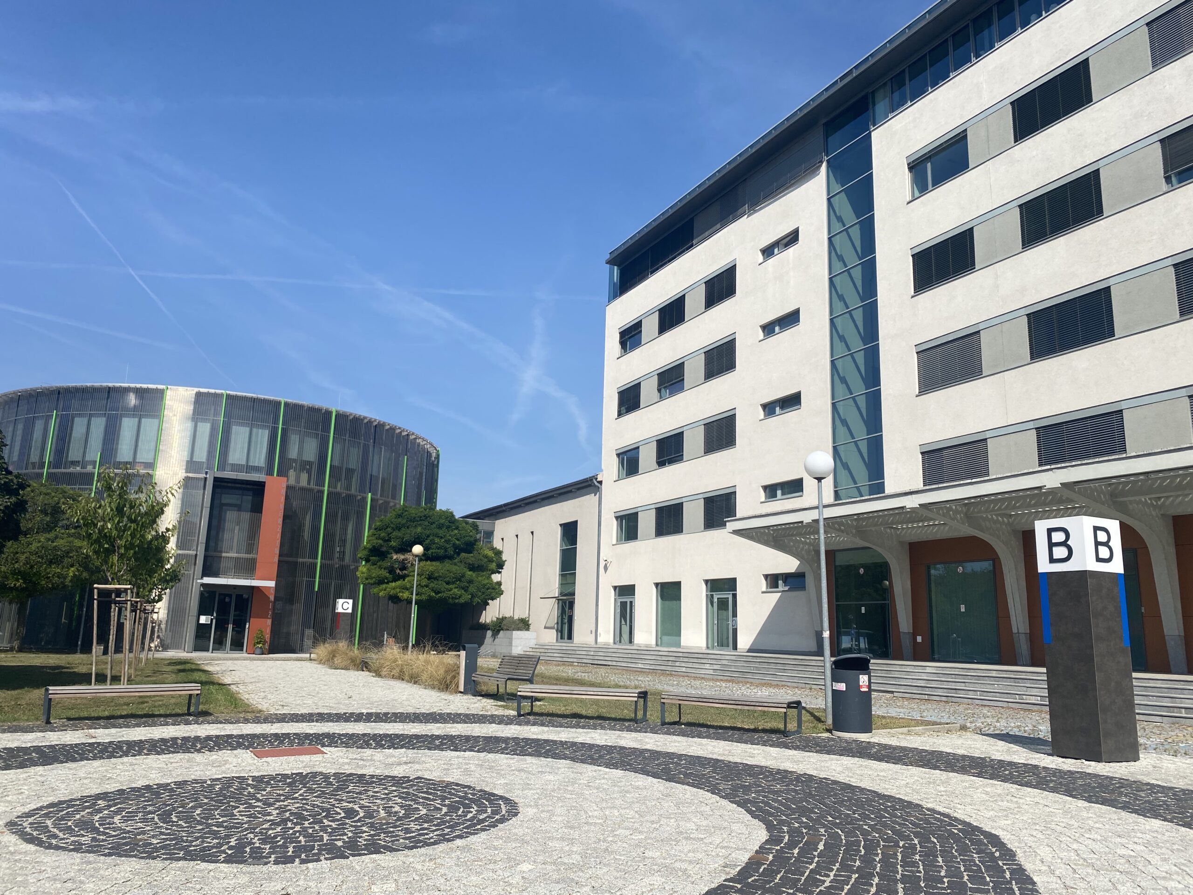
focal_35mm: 26
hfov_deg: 67.3
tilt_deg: +12.7
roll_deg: -1.7
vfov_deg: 53.1
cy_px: 448
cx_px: 596
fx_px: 896
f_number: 1.8
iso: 32
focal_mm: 4.25
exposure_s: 1/4115
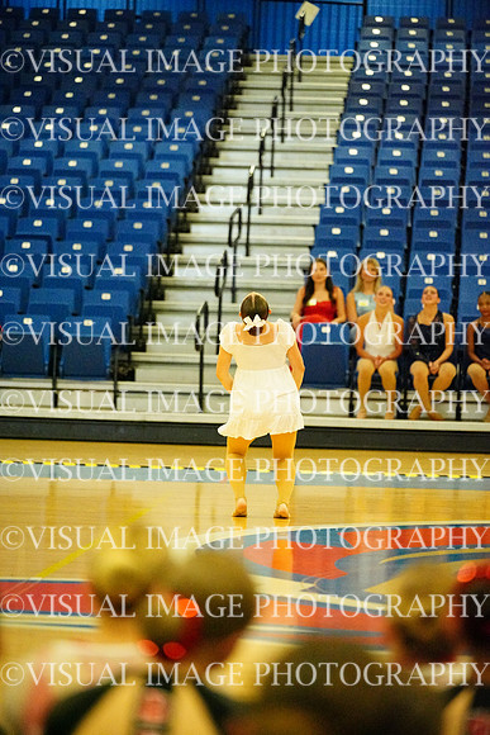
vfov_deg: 13.7
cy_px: 368
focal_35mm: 150
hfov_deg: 9.2
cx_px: 245
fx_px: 3060
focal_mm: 150
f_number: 2.8
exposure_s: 1/1600
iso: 25600
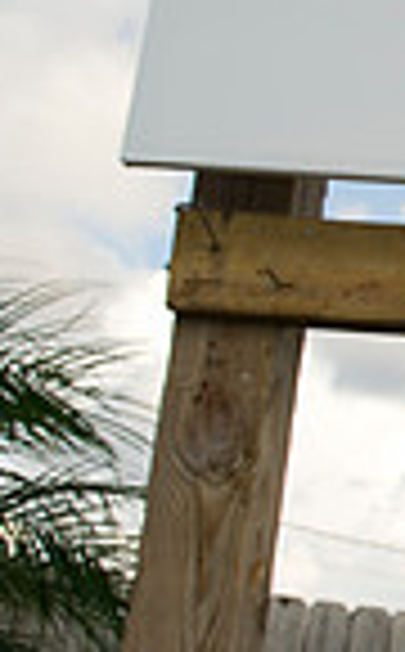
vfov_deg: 21.2
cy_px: 346
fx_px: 1739
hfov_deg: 11.4
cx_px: 914
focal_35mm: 98
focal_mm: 24
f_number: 8
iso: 200
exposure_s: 1/250
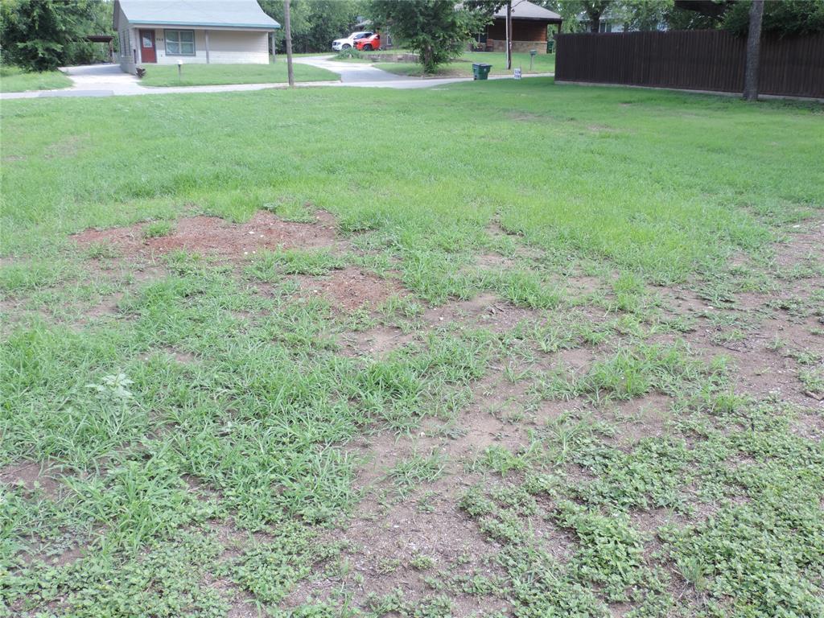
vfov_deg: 42.9
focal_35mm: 33
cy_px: 309
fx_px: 786
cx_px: 412
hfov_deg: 55.4
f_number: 4
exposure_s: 1/60
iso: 80
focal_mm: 5.8
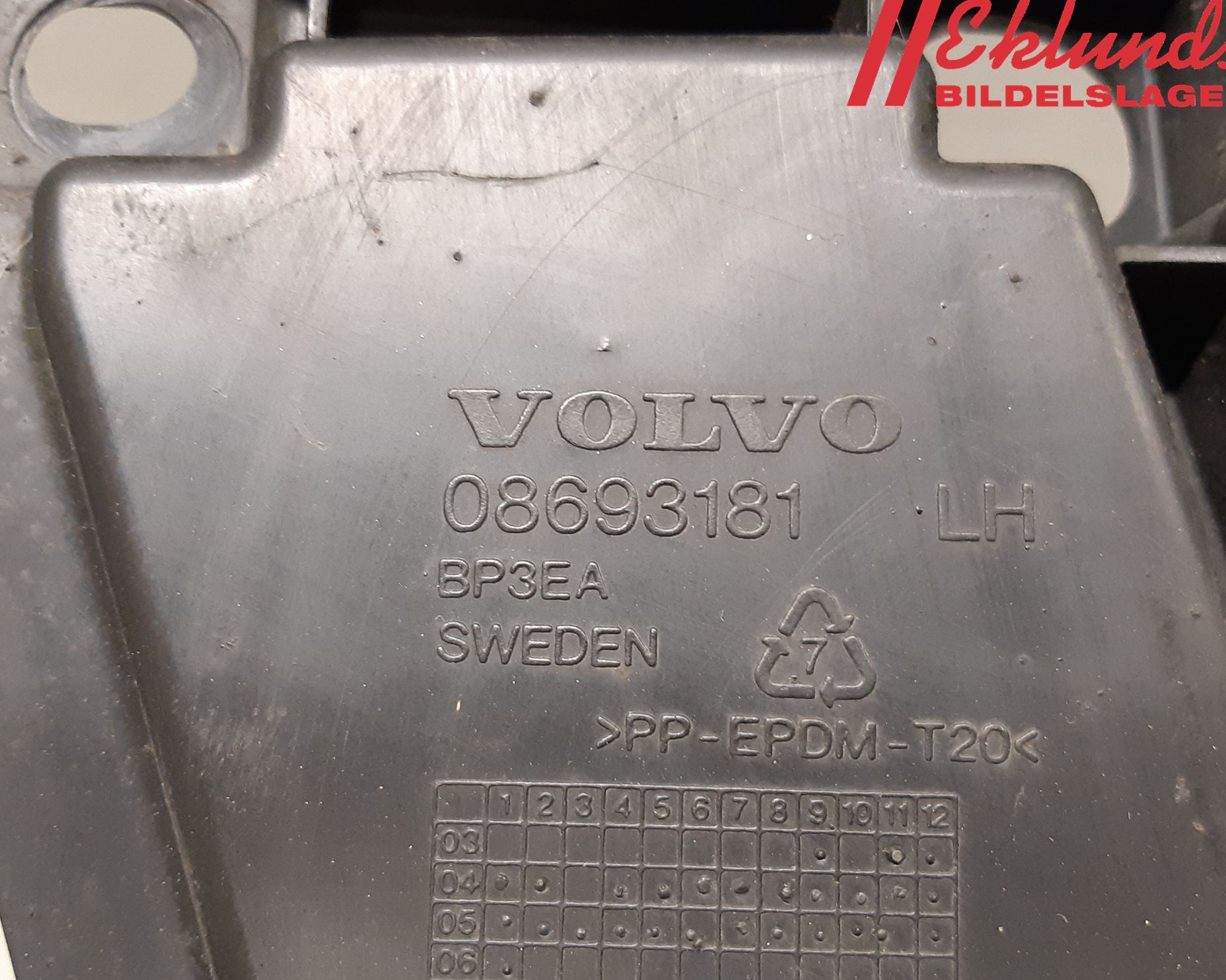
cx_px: 576
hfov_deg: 62.2
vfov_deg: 51.5
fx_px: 1016
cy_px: 502
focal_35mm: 28
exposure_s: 1/33
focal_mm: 3.93
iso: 250
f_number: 1.7
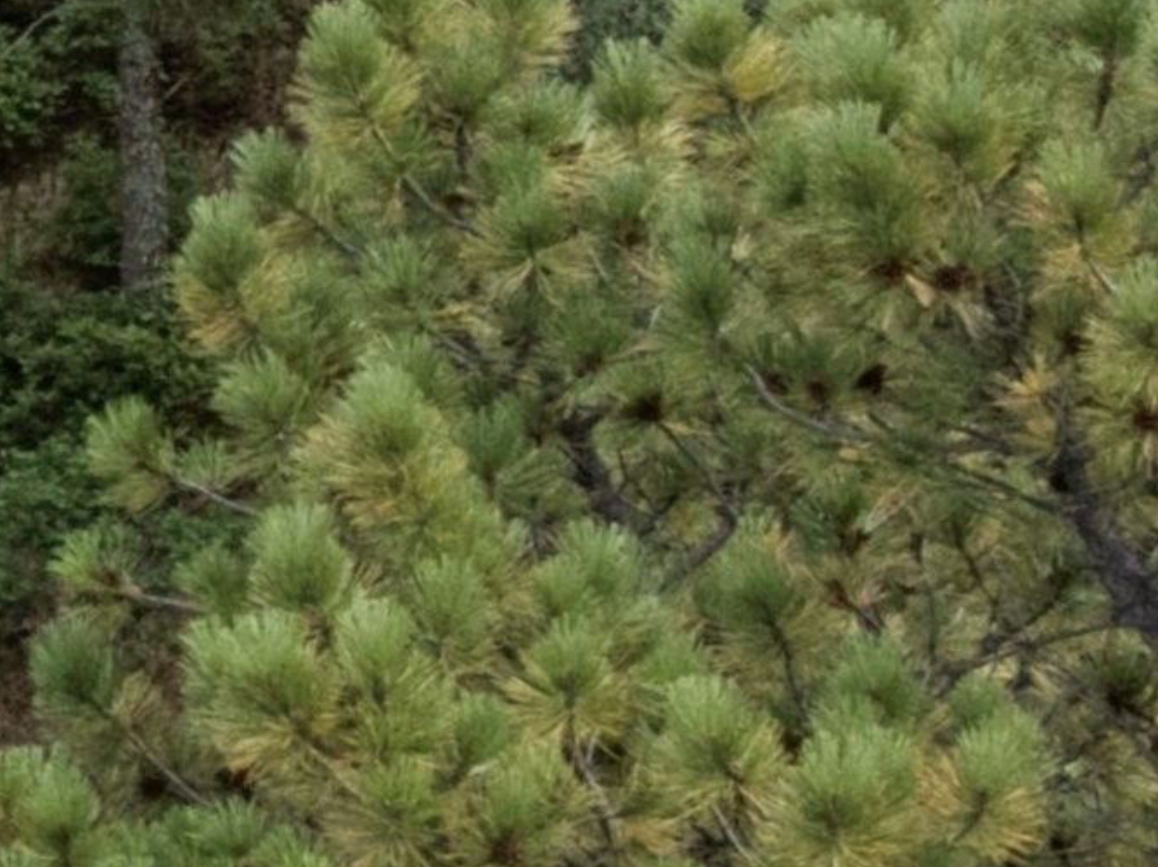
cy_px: 339
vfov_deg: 7.8
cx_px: -2313
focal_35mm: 189
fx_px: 6319
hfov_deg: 8.7
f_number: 9
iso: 100
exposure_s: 1/160
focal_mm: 12.3
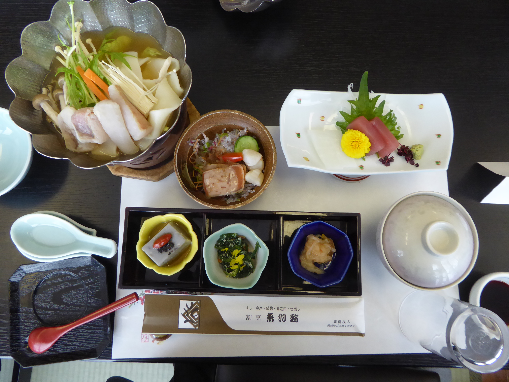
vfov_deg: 54.9
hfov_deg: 69.4
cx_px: 254
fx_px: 368
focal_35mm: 25
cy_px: 191
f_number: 3.3
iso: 400
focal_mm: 4.3
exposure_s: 1/60
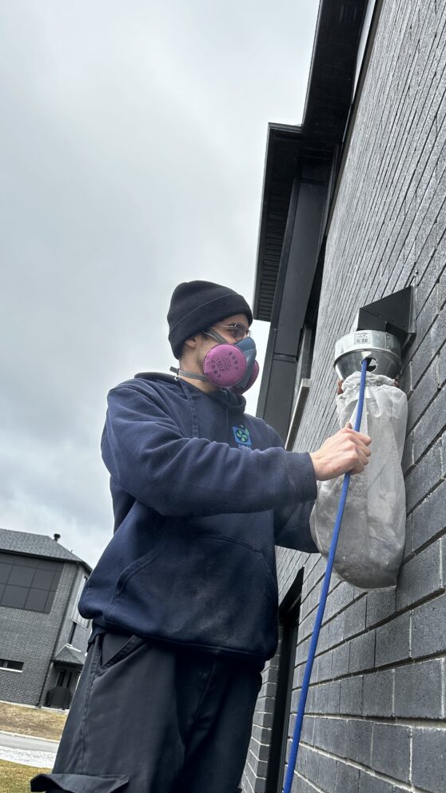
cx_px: 255
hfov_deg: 42.8
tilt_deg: +28.7
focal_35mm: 27
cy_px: 387
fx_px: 568
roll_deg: -11.2
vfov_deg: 69.8
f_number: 1.78
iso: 80
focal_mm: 6.86
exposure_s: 1/2469
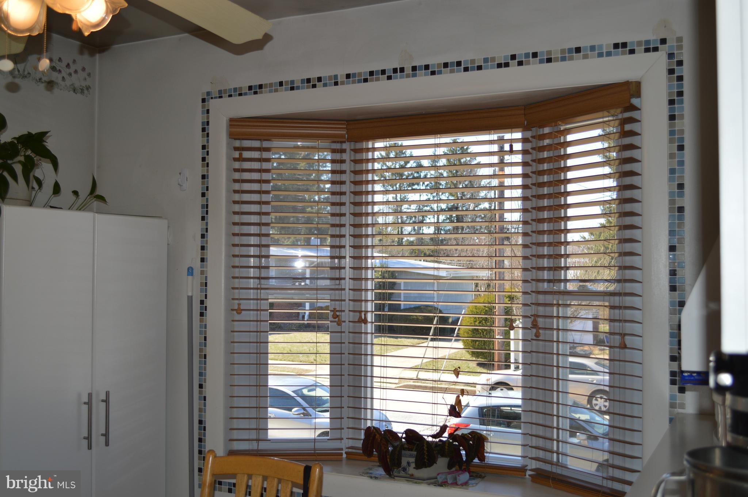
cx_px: 374
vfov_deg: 34.1
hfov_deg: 49.6
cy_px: 248
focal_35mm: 39
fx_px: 809
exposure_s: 1/160
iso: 100
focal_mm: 26
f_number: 4.2
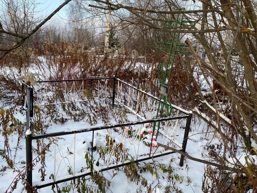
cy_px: 96
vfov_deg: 53.1
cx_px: 128
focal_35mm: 26
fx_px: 193
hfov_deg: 67.3
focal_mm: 4.25
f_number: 1.8
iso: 32
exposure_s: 1/264
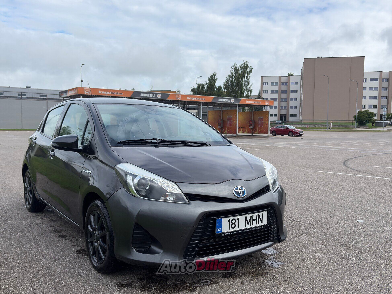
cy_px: 147
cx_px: 196
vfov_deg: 42.9
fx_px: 374
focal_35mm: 33
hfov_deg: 55.4
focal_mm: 5.96
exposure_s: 1/1894
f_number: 1.6
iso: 32
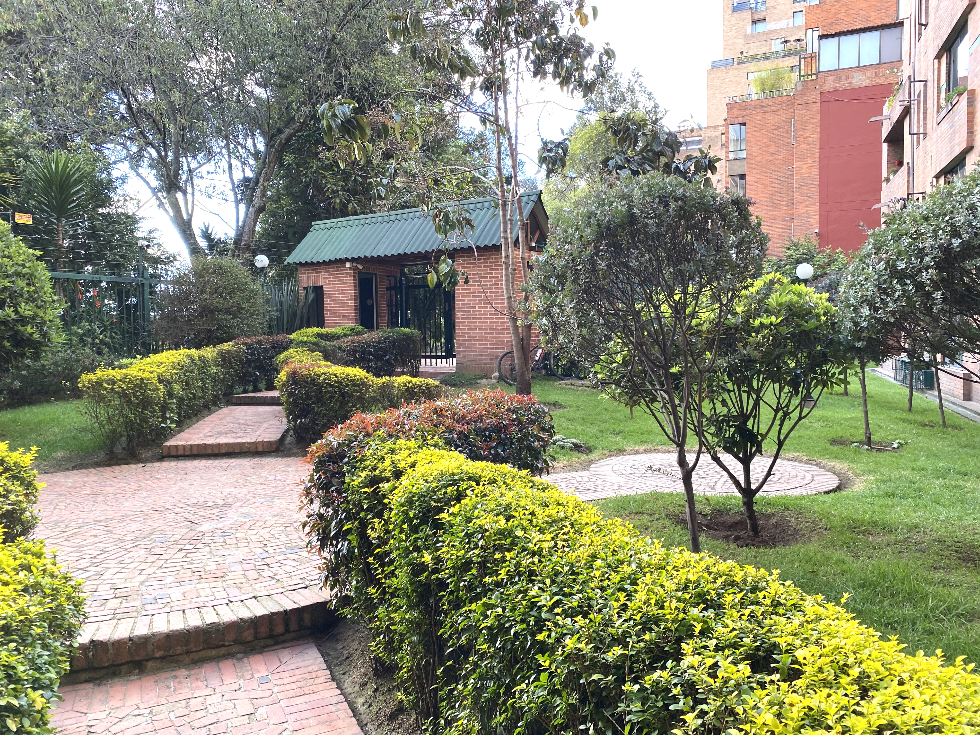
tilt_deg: -3.9
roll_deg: +0.7
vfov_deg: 53.1
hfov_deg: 67.3
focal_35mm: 26
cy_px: 368
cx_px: 490
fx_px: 736
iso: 100
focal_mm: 4.25
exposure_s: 1/122
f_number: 1.8
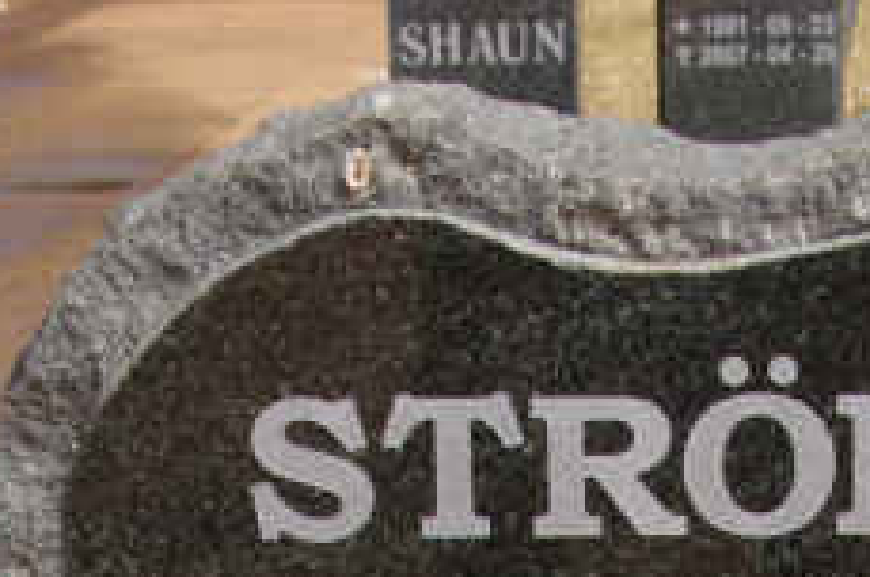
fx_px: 3837
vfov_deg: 8.2
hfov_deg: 12.9
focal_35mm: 159
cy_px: 1112
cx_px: 627
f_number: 11
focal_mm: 26
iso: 200
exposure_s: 1/180
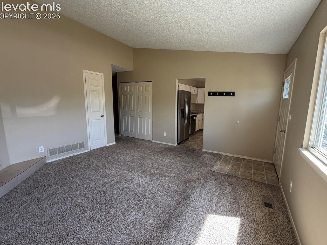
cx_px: 176
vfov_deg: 78.1
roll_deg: -2.3
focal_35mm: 16
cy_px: 127
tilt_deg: -9.5
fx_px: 151
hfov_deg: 94.3
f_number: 2.2
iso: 100
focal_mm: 2.22
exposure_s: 1/121
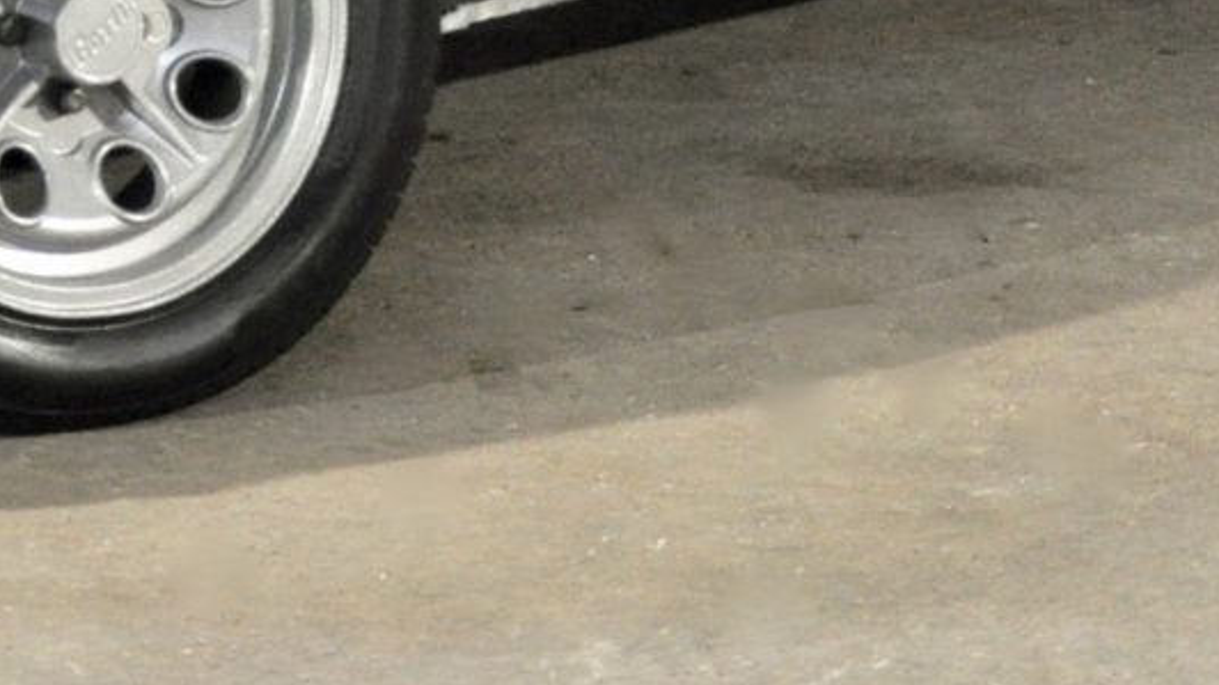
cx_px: 218
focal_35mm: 151
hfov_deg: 14.1
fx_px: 4880
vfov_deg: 7.7
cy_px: -646
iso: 900
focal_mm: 25
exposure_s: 1/30
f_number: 4
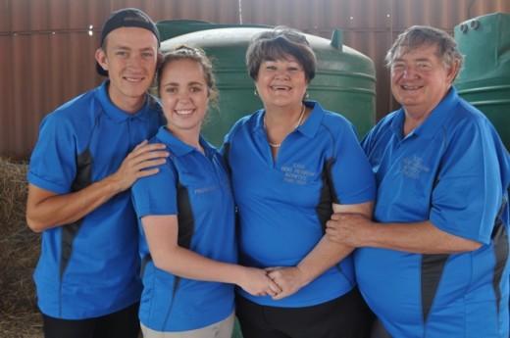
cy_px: 169
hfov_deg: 53.2
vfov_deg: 36.8
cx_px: 255
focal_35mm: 36
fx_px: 509
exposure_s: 1/125
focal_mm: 24
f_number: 5.6
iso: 400
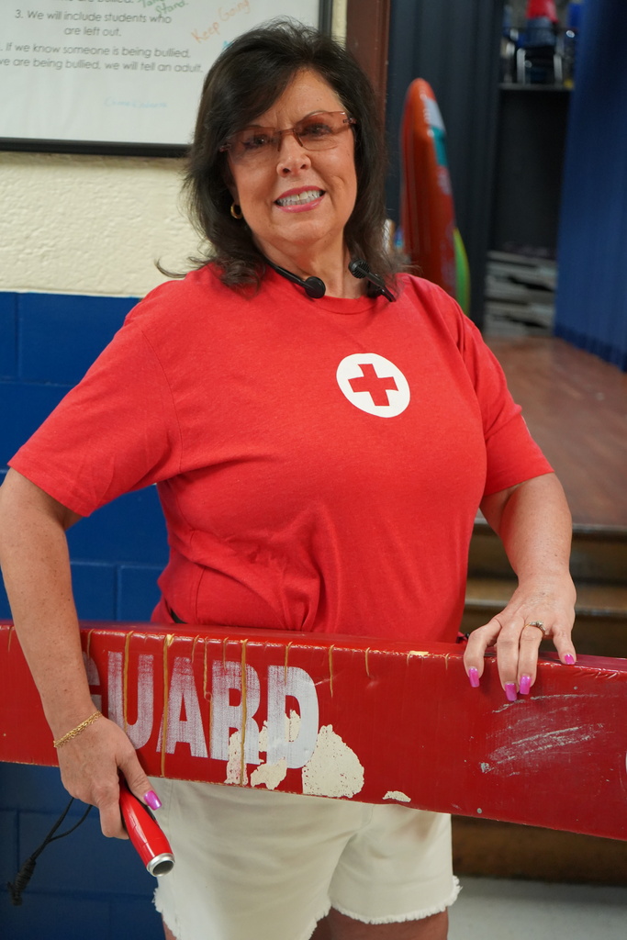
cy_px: 470
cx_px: 314
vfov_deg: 43.6
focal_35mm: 45
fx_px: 1175
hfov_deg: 29.9
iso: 5000
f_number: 4.5
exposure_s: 1/160
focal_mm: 45
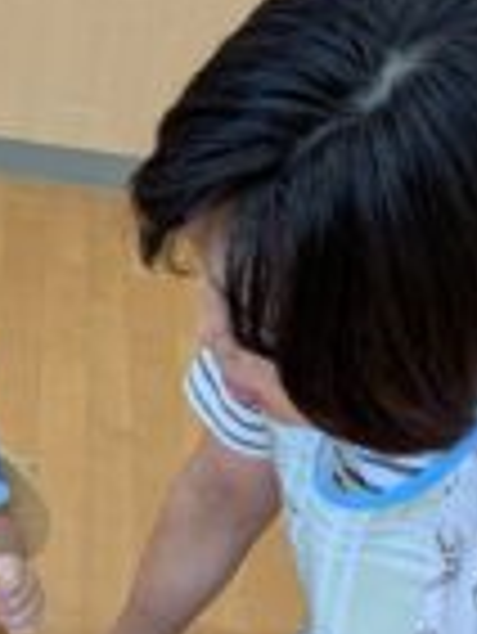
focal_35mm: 77
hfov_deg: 18.9
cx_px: 54
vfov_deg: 24.7
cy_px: 555
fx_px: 1413
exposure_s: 1/120
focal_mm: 4.53
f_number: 1.7
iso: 95
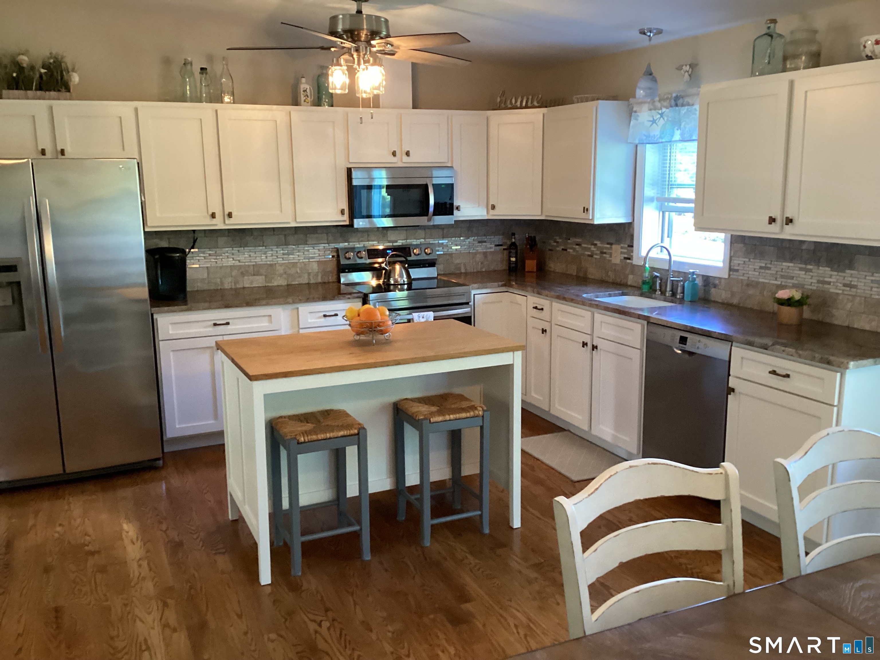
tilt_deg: -14.0
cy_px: 330
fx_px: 788
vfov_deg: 45.4
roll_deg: +1.1
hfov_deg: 58.4
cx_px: 440
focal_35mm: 31
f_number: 2.4
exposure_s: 1/40
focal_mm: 3.3
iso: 400
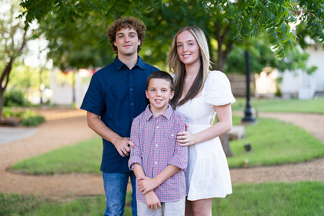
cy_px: 108
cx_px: 162
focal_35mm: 50
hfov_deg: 39.6
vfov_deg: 27.0
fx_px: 450
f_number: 1.2
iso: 200
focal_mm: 50
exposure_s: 1/1000
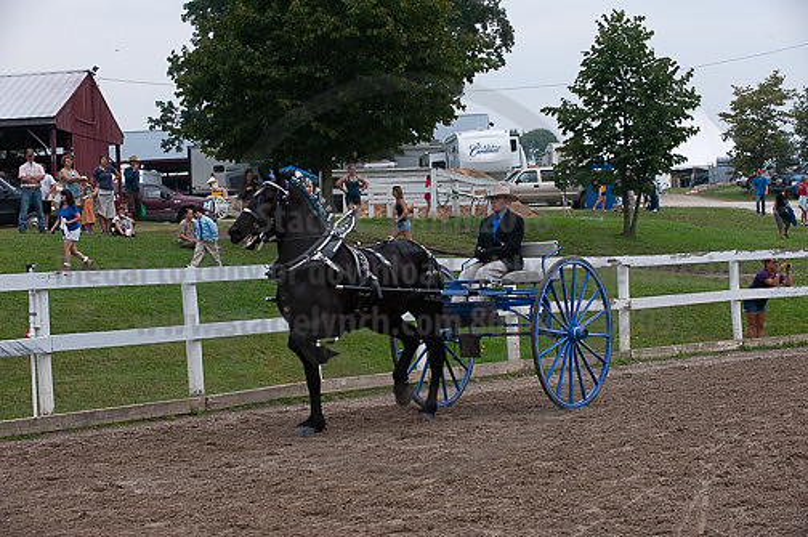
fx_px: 2130
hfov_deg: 21.5
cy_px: 268
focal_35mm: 95
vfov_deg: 14.4
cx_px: 404
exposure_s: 1/1000
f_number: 5.6
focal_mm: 95
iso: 1400
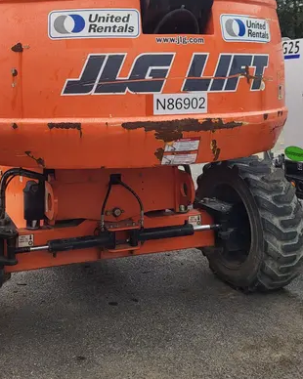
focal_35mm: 48
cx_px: 96
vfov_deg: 36.6
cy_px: 46
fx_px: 538
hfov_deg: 31.1
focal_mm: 5.4
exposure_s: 1/314
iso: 40
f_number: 1.8
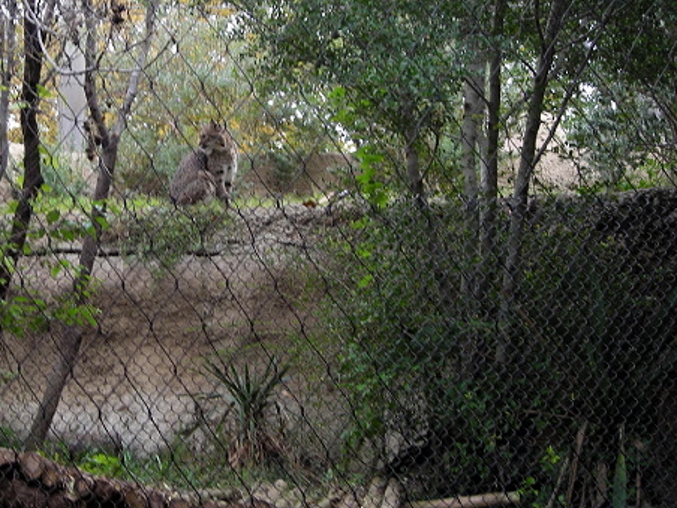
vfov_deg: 25.1
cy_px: 168
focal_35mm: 58
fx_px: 1134
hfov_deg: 32.8
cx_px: 204
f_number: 3.3
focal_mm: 6.8
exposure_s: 1/31
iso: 63
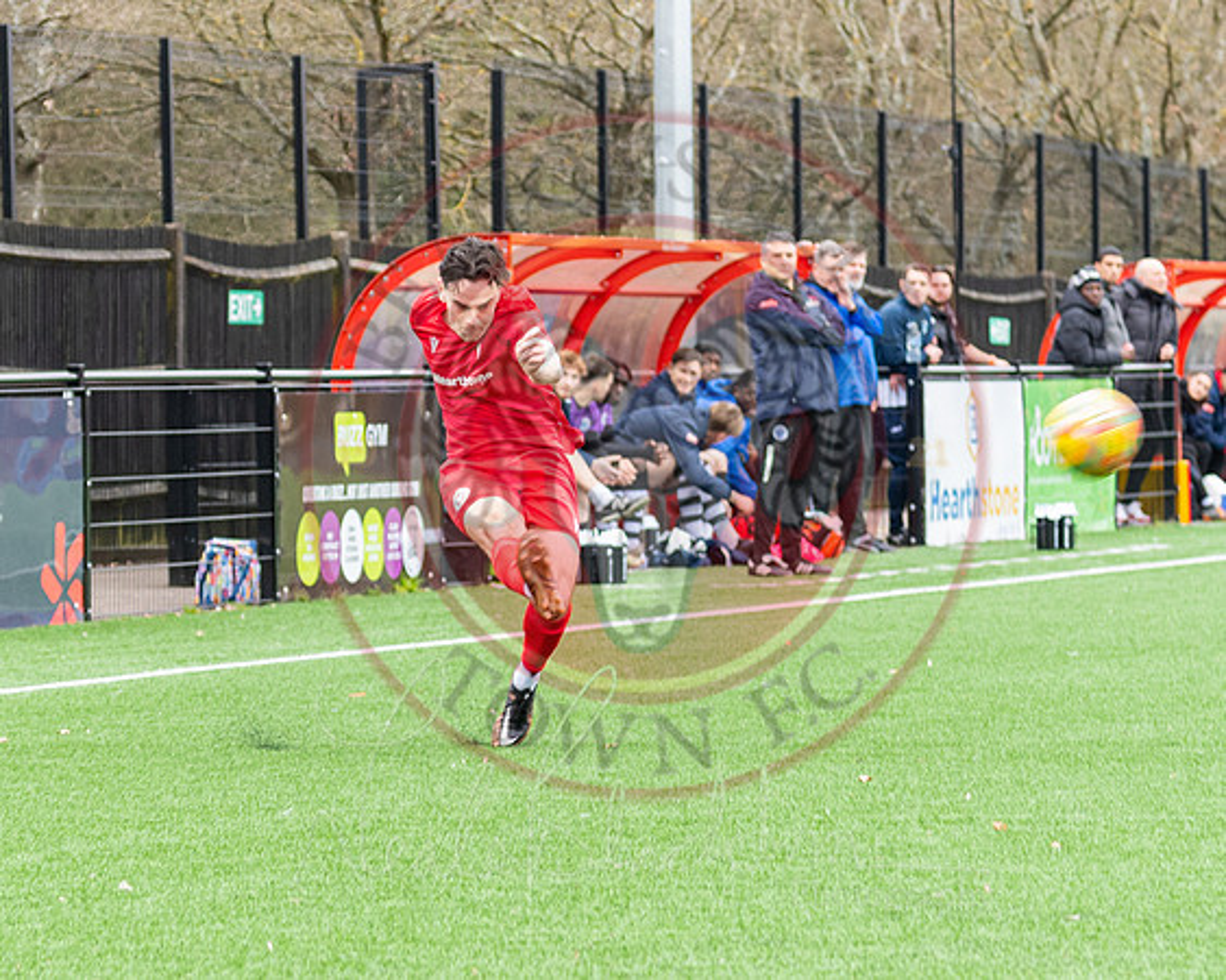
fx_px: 8012
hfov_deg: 8.7
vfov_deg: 7.0
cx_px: 463
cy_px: 495
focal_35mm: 221
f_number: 4
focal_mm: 98
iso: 1000
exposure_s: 1/320
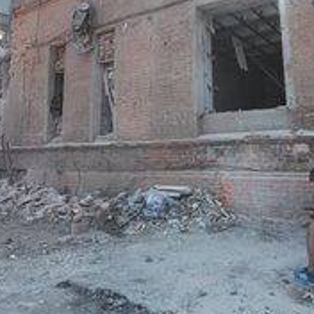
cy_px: 104
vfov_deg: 51.5
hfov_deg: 51.7
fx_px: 318
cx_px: 205
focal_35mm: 31
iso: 100
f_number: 6.3
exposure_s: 1/250
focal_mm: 16
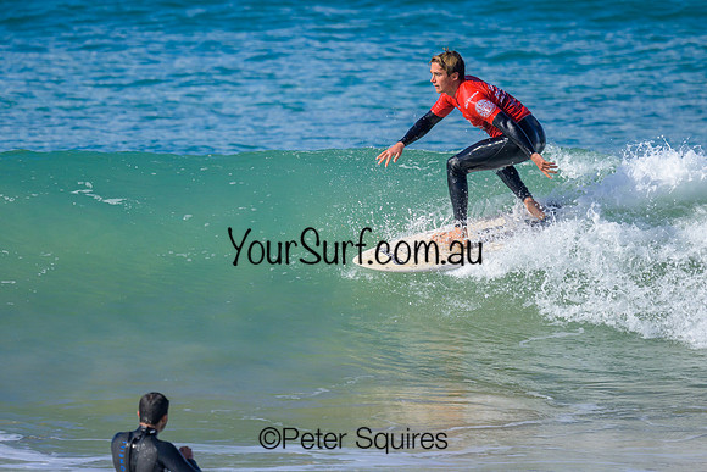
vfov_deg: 1.3
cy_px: 183
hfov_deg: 1.9
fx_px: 21576
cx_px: 373
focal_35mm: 1098
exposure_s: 1/2000
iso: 250
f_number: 6.3
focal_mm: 800
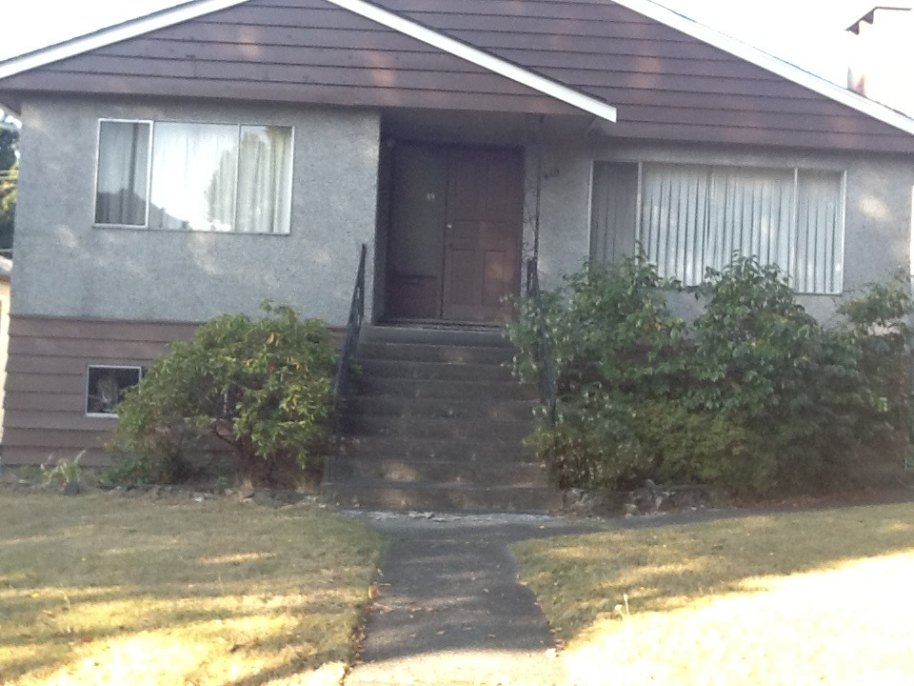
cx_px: 457
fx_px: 1162
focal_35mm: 44
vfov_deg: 32.9
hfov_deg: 42.9
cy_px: 343
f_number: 2.4
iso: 40
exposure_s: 1/134
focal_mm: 2.03
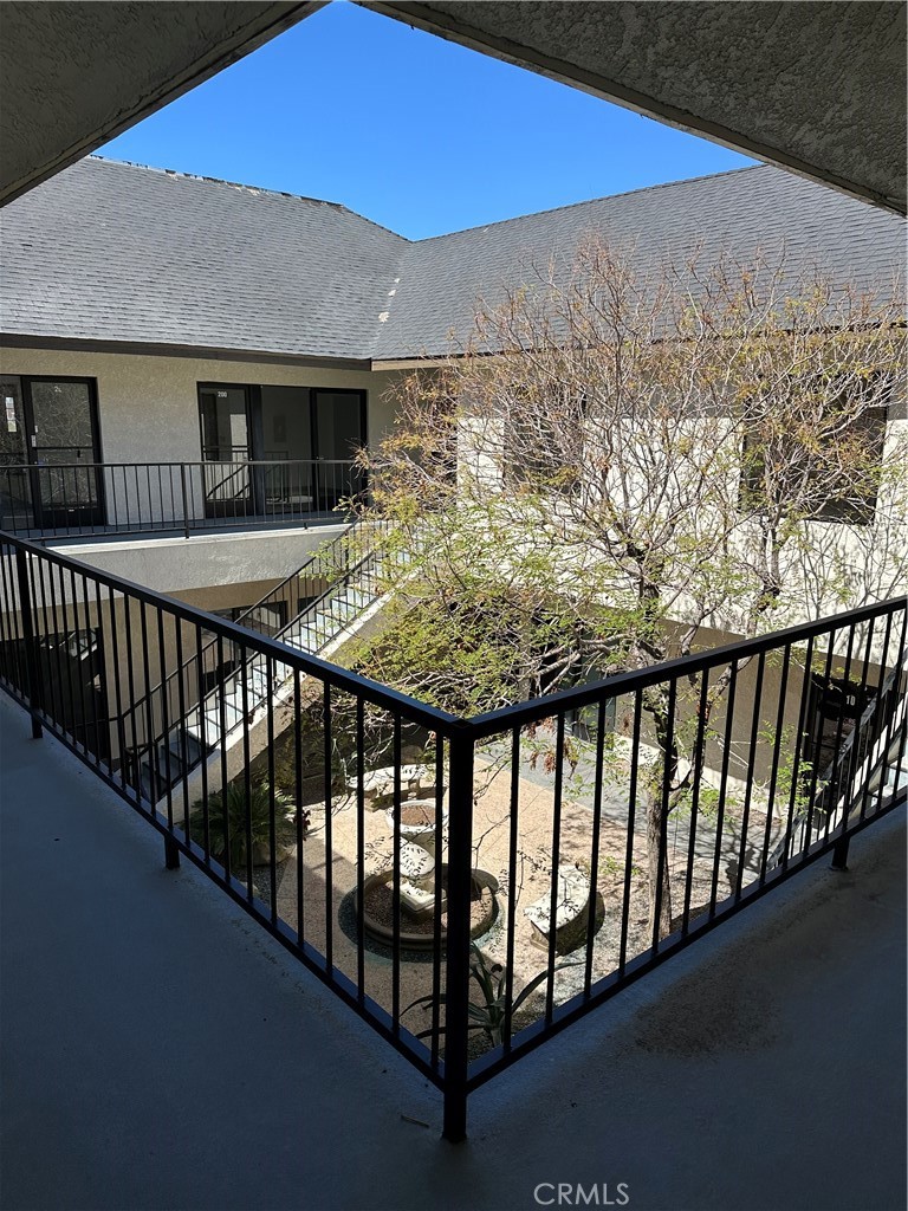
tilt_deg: -13.2
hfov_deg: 56.8
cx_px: 454
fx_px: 839
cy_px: 606
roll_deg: -1.3
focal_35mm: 24
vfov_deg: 71.6
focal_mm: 6.86
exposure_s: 1/3155
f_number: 1.78
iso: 80
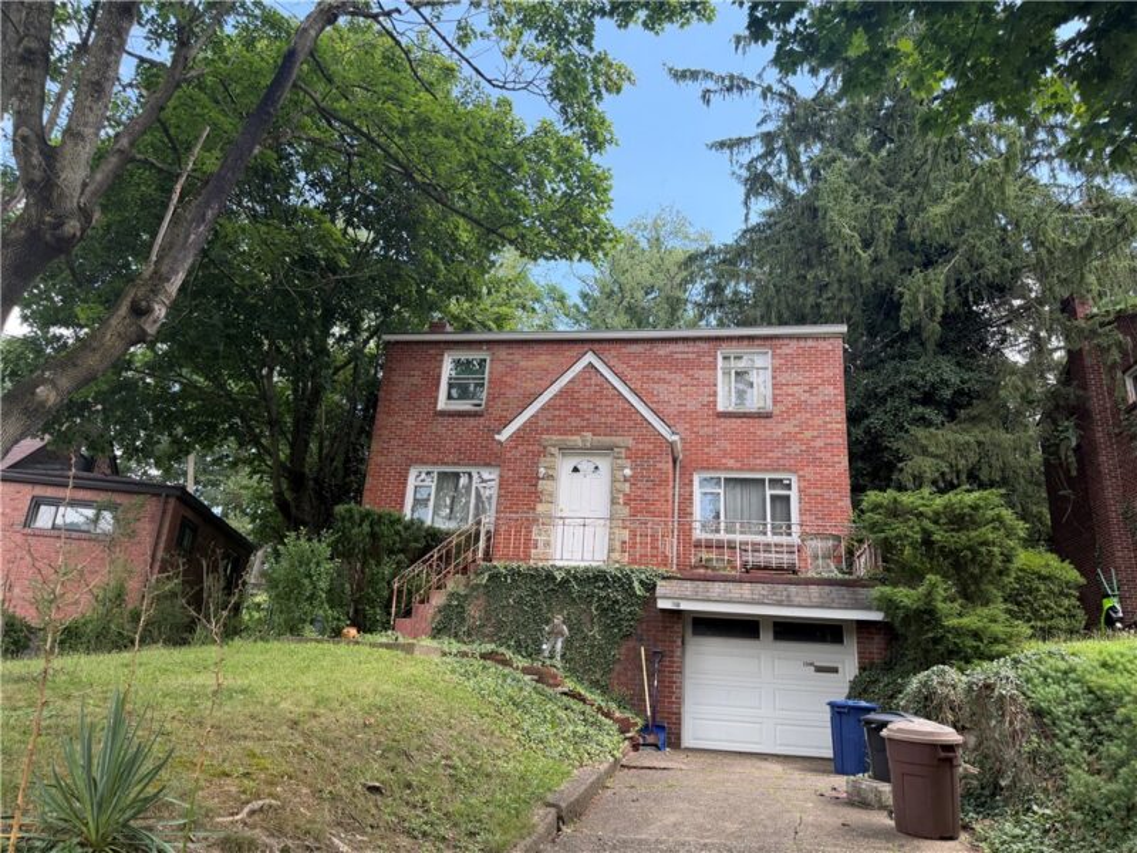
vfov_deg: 56.8
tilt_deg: +18.9
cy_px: 426
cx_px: 568
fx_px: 788
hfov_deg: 71.6
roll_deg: -3.5
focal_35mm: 24
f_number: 1.78
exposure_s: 1/772
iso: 100
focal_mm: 6.76
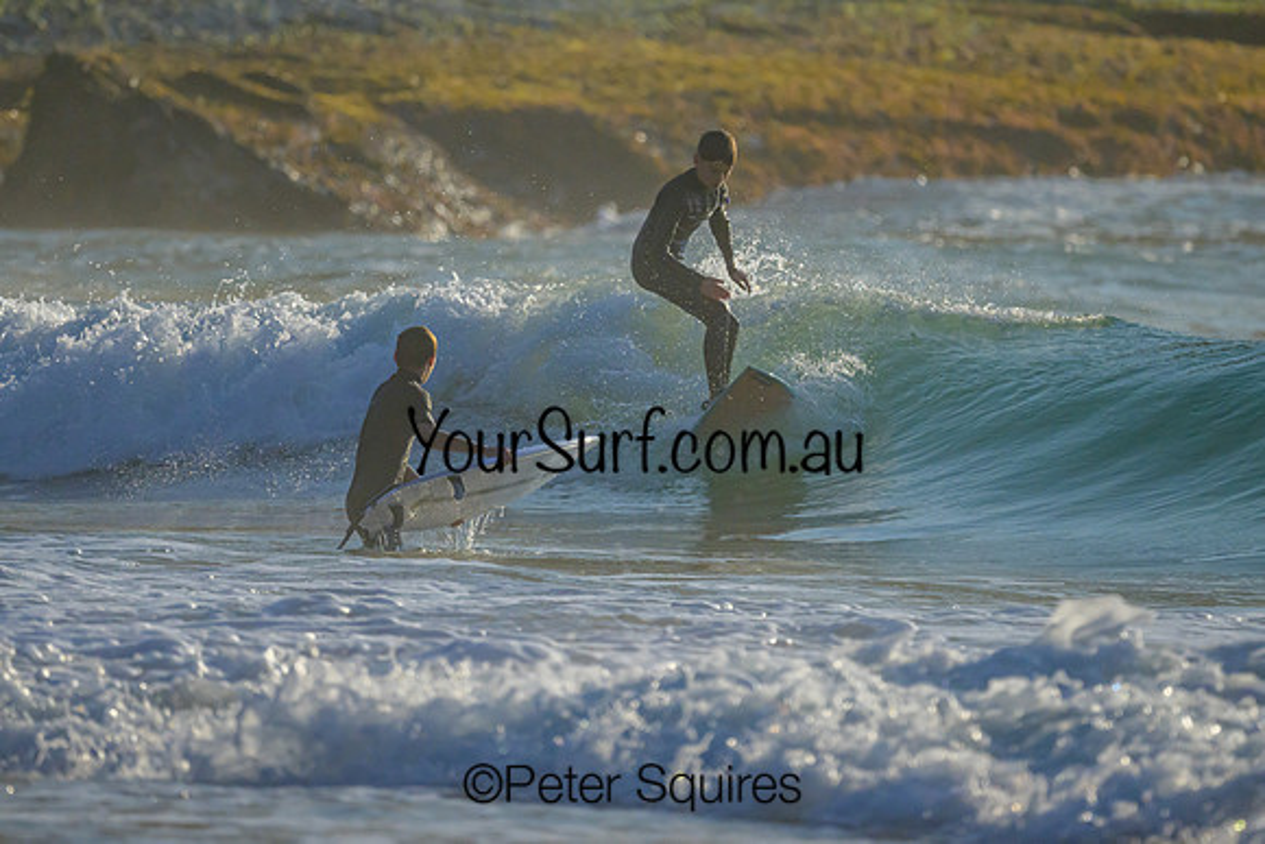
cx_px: 651
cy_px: 299
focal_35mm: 1098
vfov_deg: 1.3
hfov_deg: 1.9
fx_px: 38602
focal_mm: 800
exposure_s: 1/2000
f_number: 6.3
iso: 2000
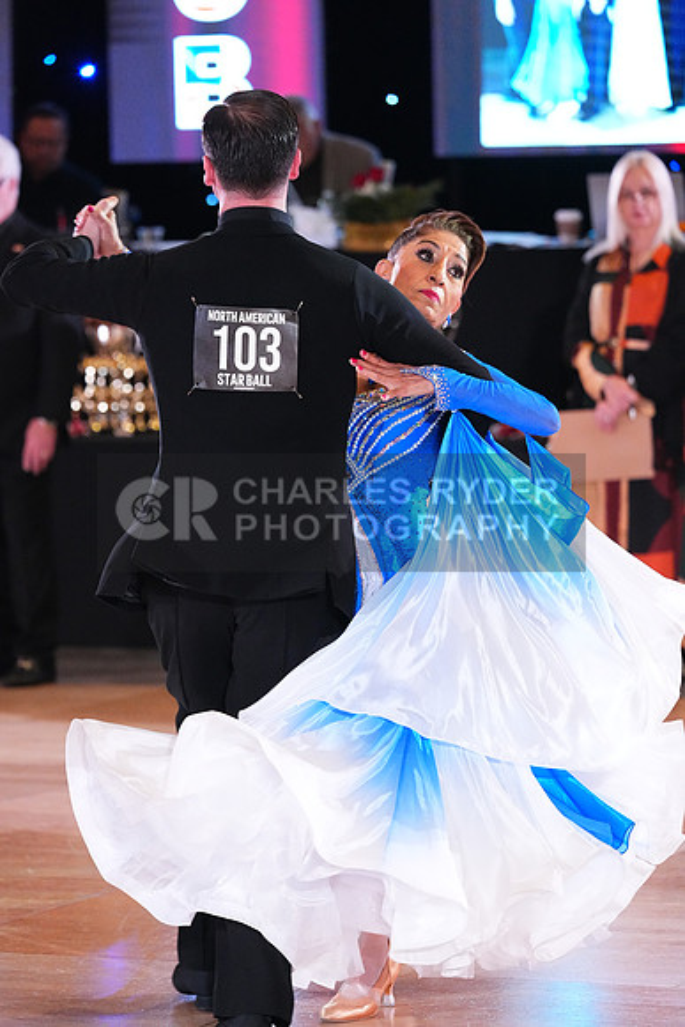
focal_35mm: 167
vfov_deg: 12.3
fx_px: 4763
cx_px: 342
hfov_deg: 8.2
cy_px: 514
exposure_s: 1/400
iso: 8000
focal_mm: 167
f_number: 4.5
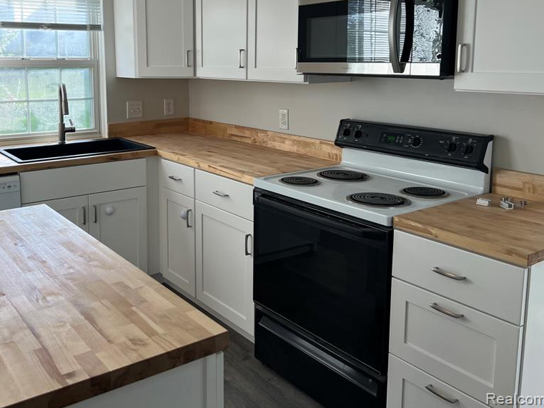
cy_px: 136
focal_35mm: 35
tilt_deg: -7.3
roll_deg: +0.5
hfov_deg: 51.9
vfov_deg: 40.2
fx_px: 550
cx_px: 192
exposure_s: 1/244
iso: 40
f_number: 1.5
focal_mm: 5.7
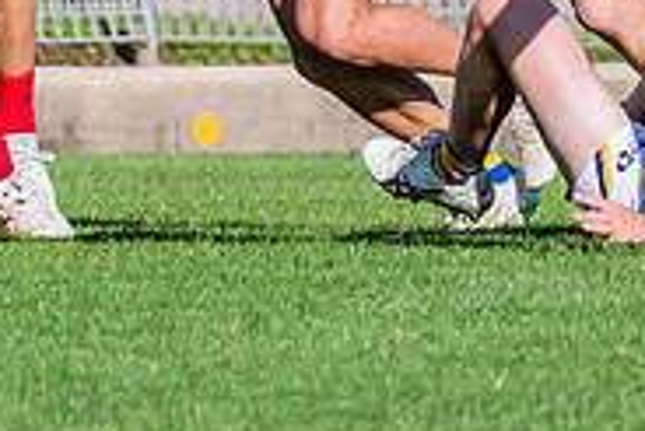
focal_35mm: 2746
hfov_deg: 0.8
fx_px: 49236
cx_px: 75
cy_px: -129
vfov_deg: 0.5
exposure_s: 1/1600
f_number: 10
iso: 800
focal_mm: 420
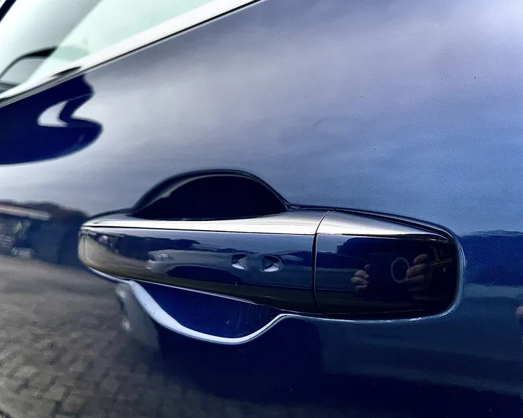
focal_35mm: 27
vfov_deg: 53.2
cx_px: 255
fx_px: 418
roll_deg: +3.5
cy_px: 215
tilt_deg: -7.5
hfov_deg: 64.1
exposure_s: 1/60
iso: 250
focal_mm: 5.1
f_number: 1.6
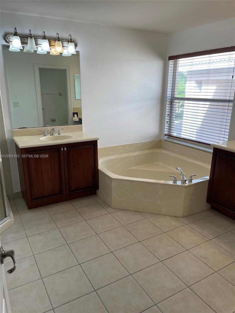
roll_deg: +0.1
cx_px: 118
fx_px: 235
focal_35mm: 26
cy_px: 156
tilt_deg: -16.0
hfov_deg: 53.1
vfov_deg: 67.3
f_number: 1.6
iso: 32
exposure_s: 1/164
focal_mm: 4.2
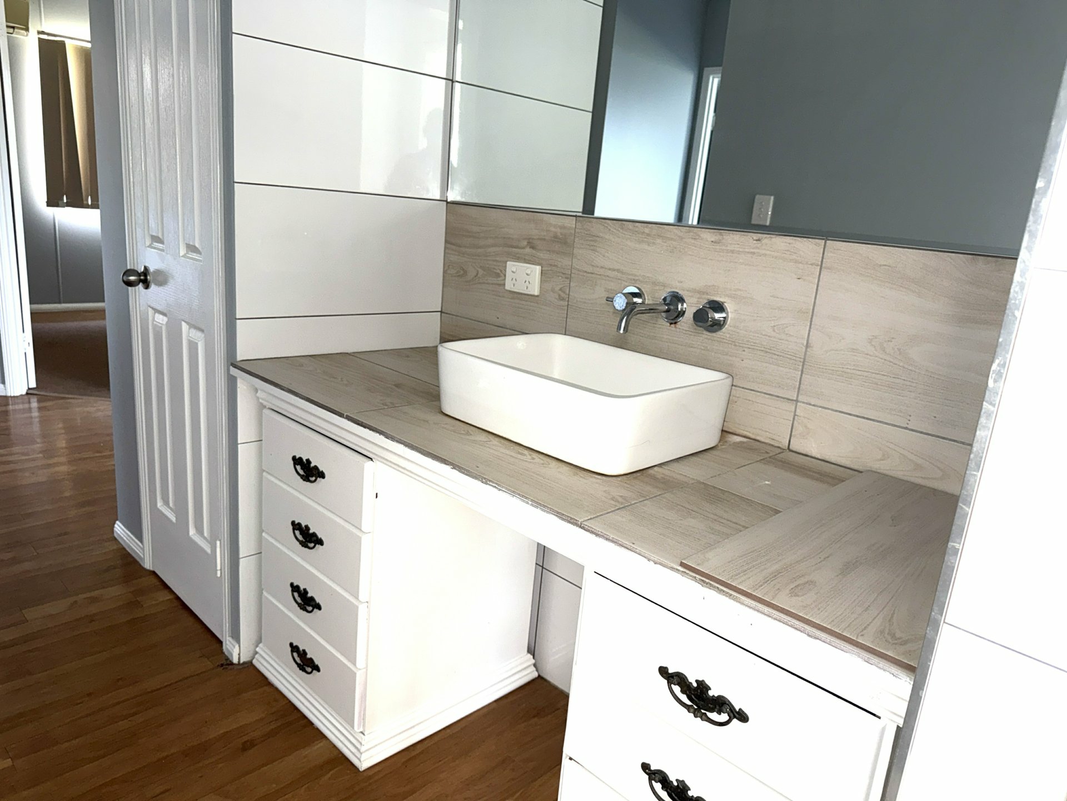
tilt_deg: -14.2
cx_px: 534
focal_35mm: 24
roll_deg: -5.2
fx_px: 740
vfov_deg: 56.8
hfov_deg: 71.6
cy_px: 400
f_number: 1.78
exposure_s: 1/43
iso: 100
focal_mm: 6.76
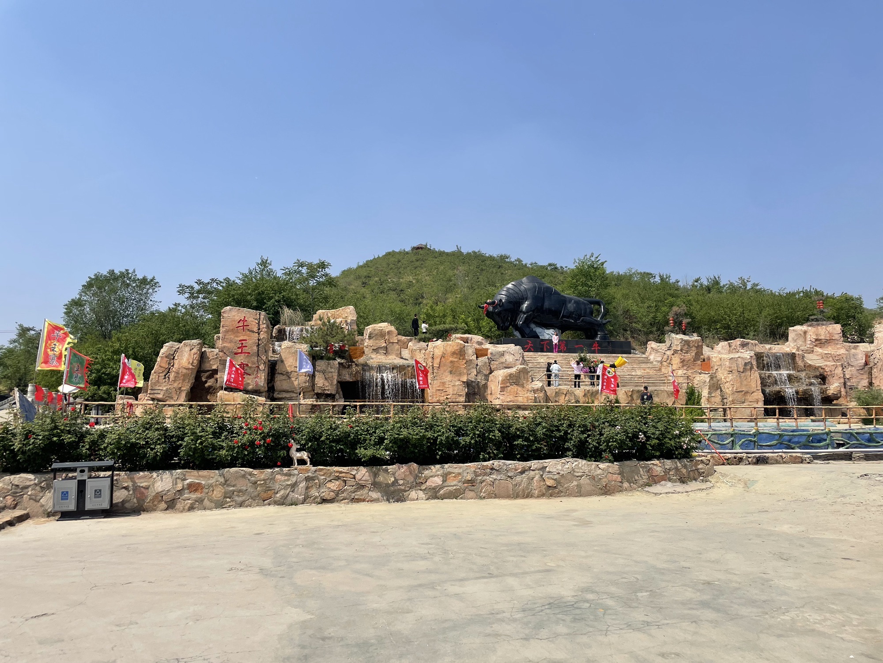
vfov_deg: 53.1
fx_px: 663
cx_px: 442
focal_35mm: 26
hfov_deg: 67.3
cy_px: 332
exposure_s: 1/5051
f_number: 1.6
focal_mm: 4.2
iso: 32
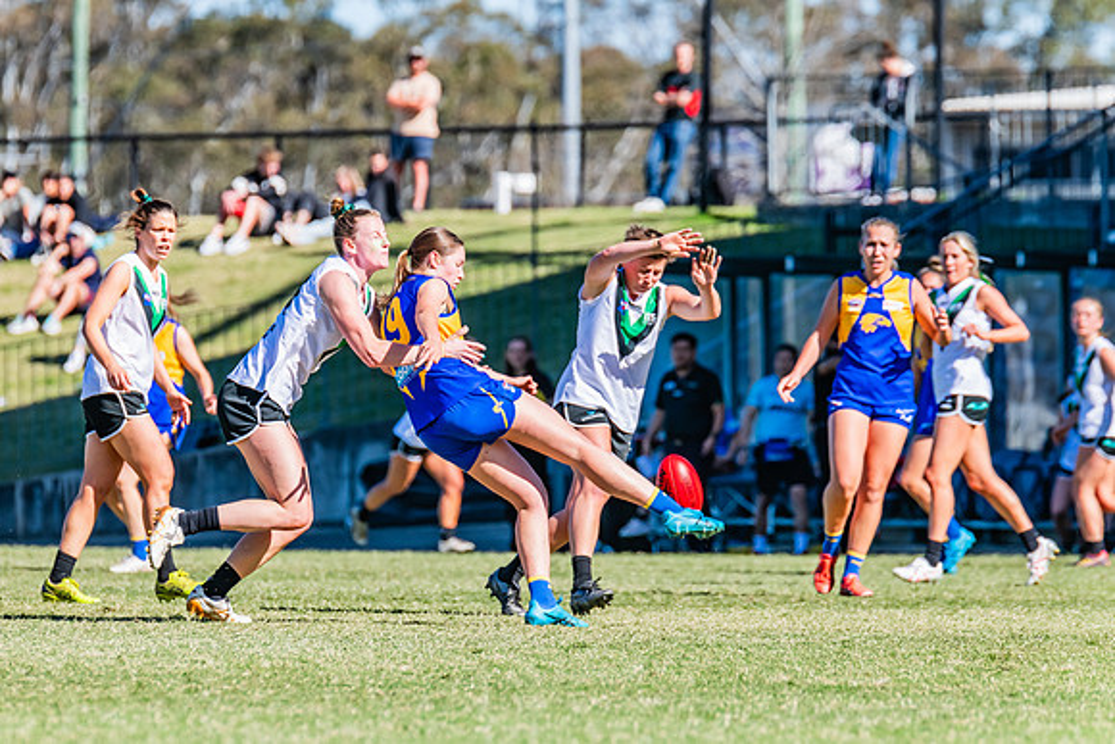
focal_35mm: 457
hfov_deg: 4.5
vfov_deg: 3.0
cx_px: 513
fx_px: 14162
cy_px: 373
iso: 640
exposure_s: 1/1250
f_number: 9
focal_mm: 420
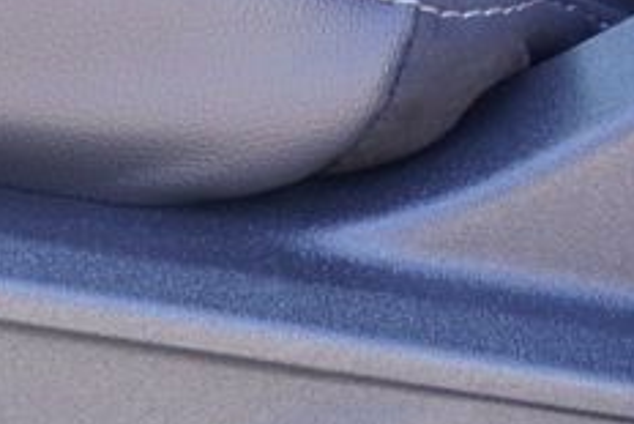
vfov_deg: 8.6
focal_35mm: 152
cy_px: 815
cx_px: -145
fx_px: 2682
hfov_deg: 13.1
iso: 320
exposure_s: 1/60
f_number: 4
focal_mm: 23
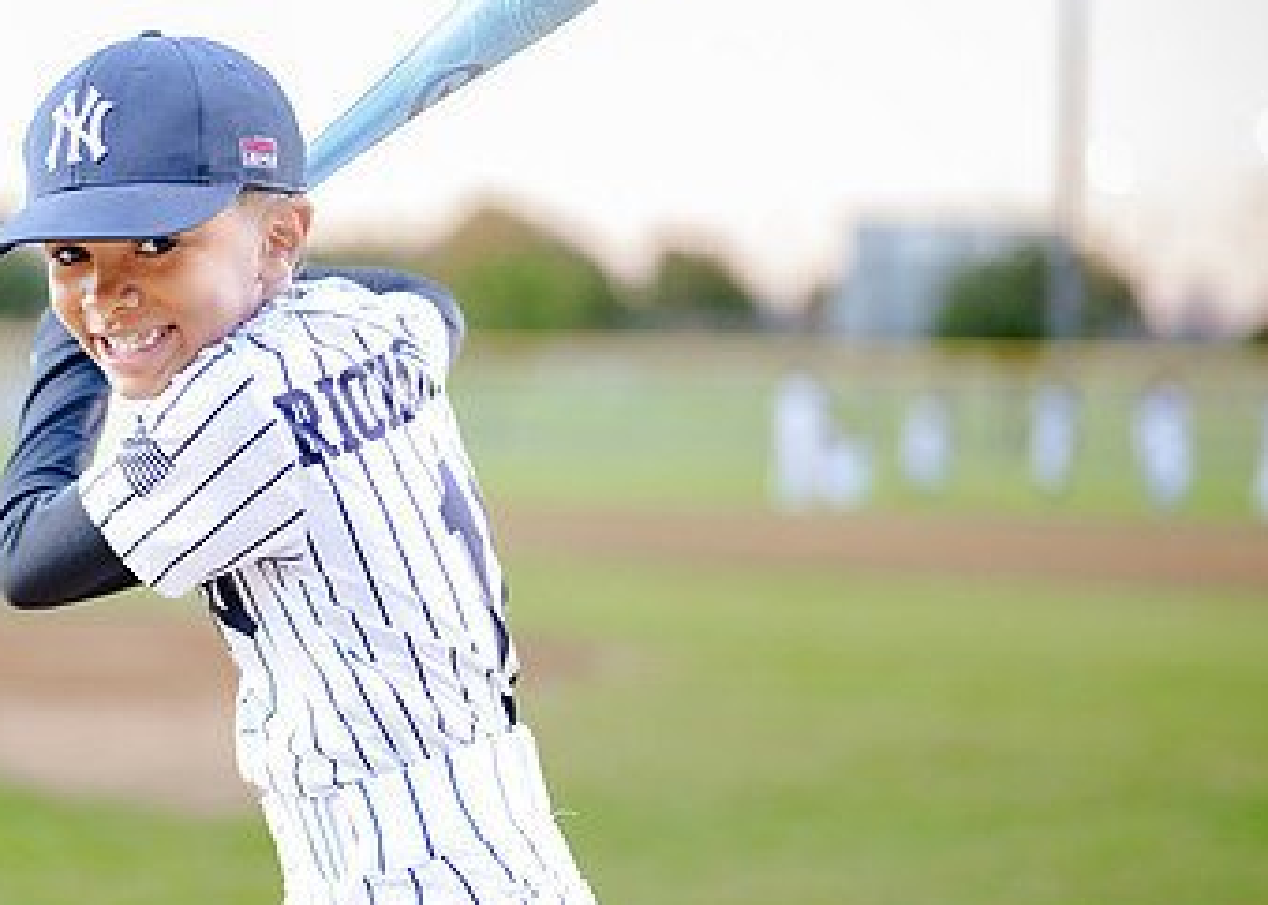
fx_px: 3781
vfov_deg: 13.7
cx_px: 165
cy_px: 510
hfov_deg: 18.8
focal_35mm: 105
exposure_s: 1/500
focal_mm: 50
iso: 400
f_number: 1.2
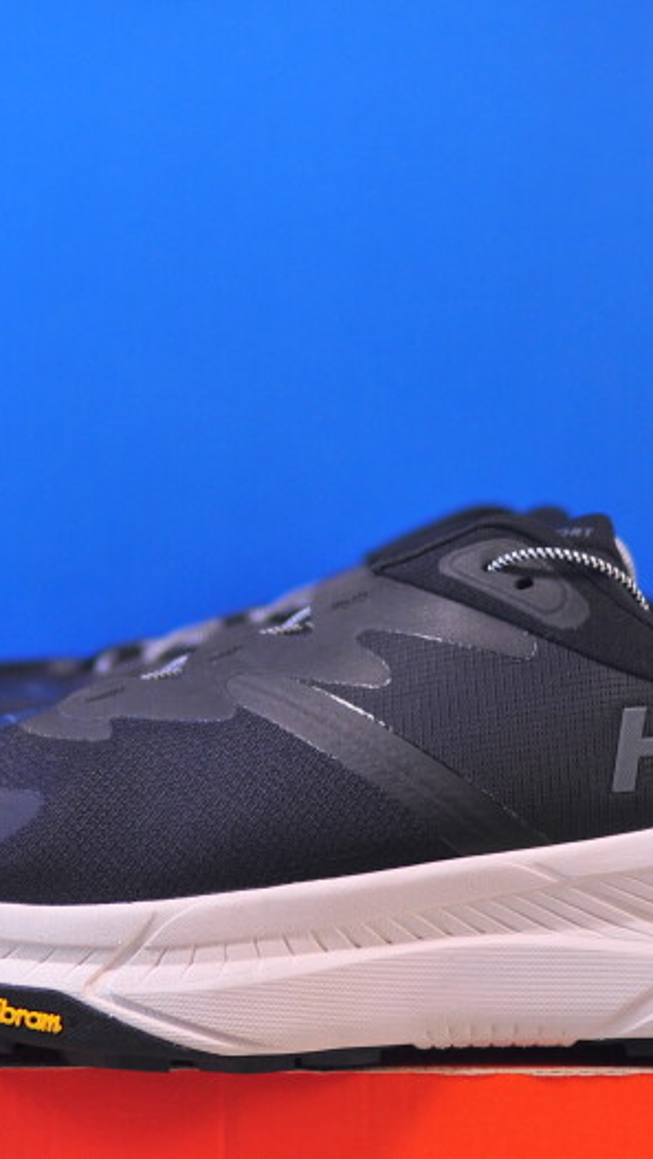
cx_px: 336
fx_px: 3658
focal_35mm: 119
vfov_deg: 18.0
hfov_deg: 10.2
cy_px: 577
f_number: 2.2
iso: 250
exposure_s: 1/320
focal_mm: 50
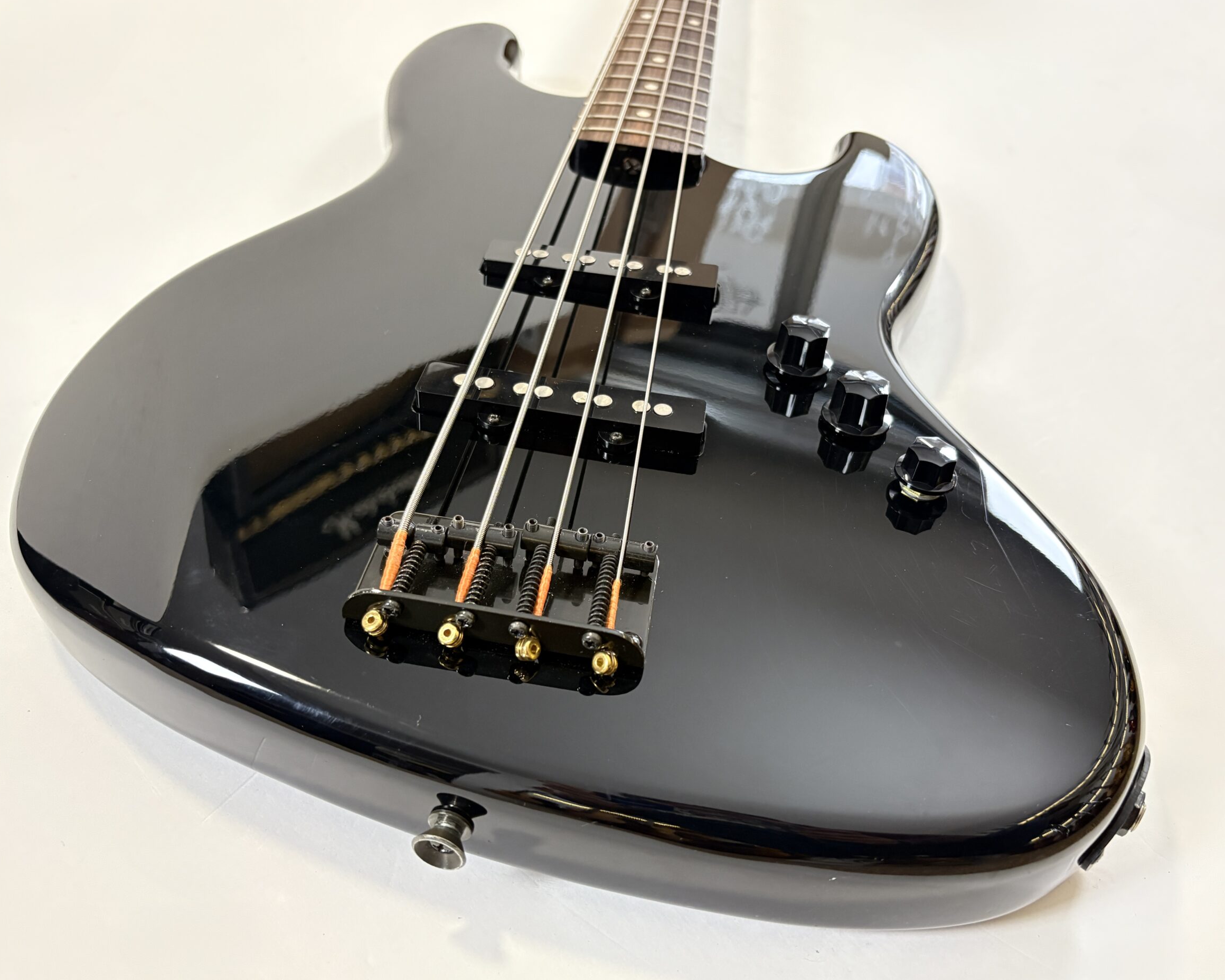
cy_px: 484
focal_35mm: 28
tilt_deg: -41.4
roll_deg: -5.7
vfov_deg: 51.5
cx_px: 609
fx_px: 1015
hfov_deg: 62.2
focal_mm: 5.96
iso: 400
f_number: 1.6
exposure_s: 1/33
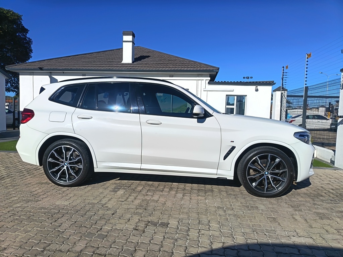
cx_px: 172
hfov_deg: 71.6
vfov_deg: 56.8
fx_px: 238
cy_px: 128
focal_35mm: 24
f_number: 1.75
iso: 100
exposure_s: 1/1479
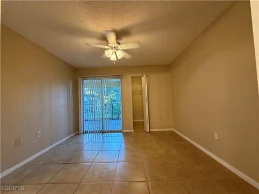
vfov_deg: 85.7
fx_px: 105
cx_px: 130
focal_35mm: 14
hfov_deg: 102.1
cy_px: 97
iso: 400
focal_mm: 2.22
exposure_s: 1/60
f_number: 2.2
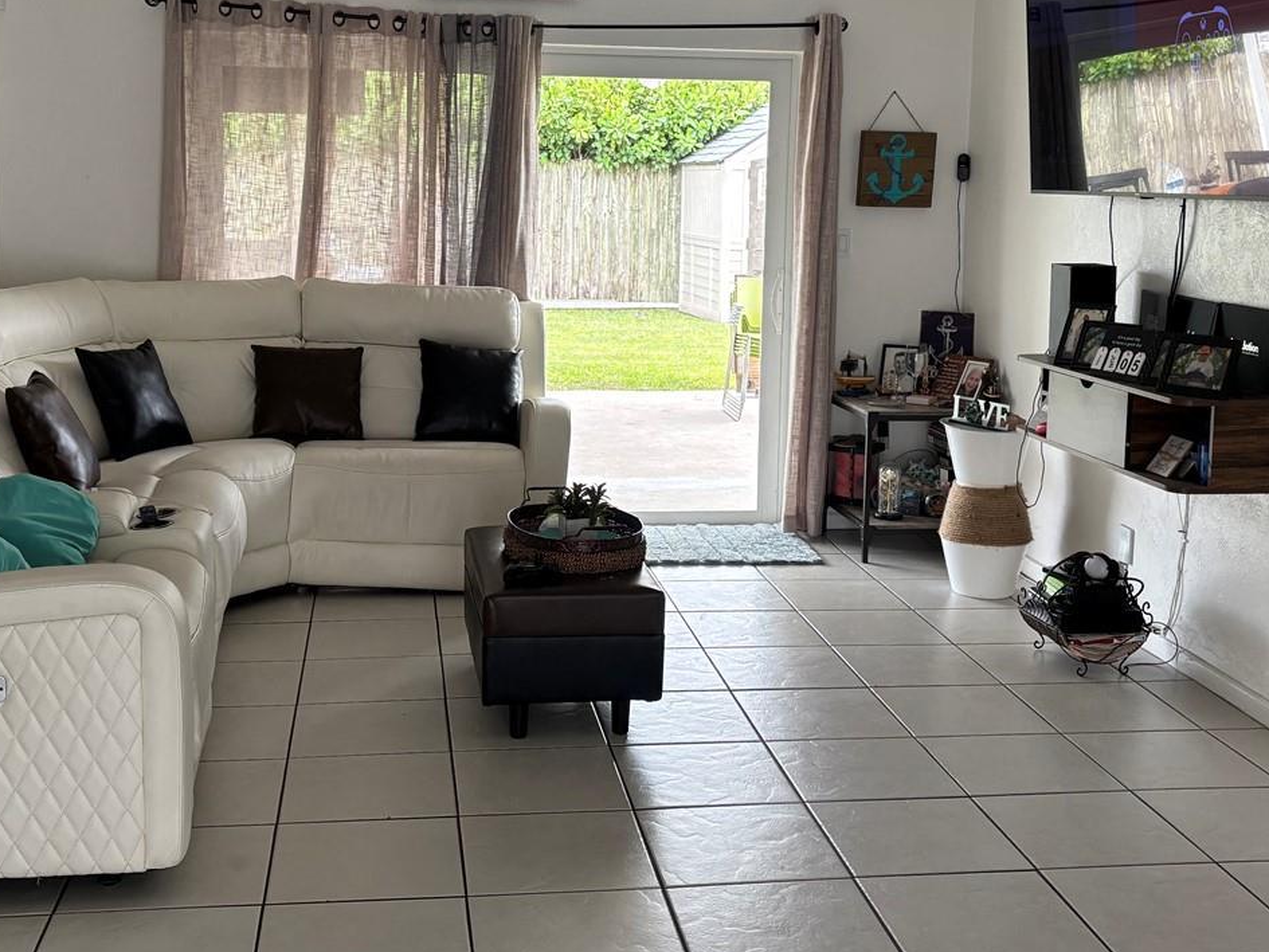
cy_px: 324
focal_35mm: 44
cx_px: 606
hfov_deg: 42.9
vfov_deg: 32.6
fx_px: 1613
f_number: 1.6
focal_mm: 5.96
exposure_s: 1/121
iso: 125
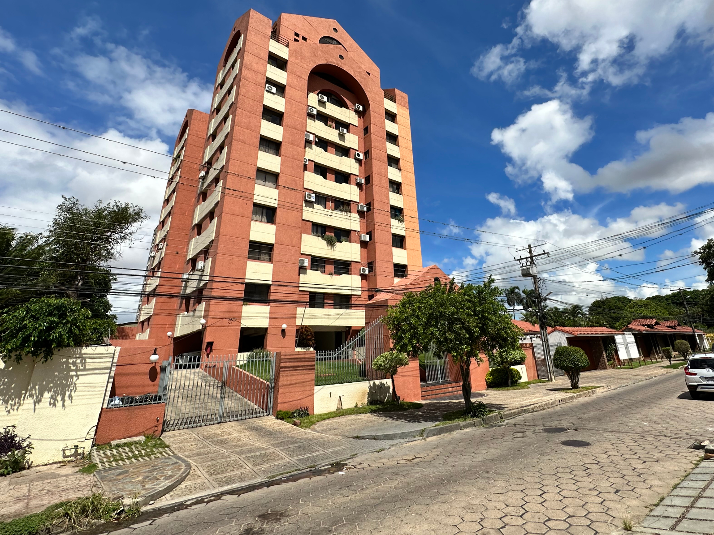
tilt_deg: +22.5
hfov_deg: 87.5
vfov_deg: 70.5
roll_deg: +3.7
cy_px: 203
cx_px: 393
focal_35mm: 18
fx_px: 371
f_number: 2.2
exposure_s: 1/4000
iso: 50
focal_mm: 2.22
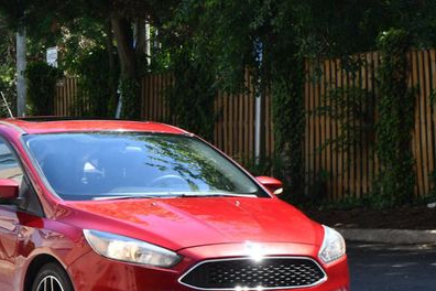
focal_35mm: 205
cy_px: 164
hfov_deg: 10.0
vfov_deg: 6.7
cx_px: 100
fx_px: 2483
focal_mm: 85
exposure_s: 1/250
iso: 200
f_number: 6.3
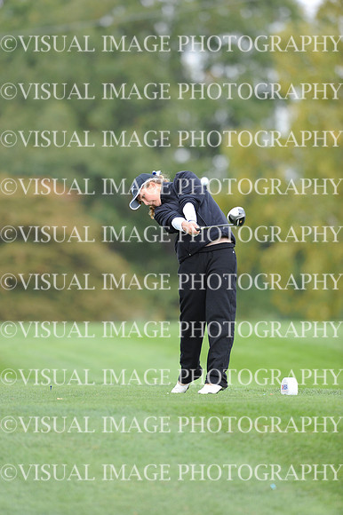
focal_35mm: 400
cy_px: 258
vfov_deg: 5.2
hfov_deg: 3.4
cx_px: 172
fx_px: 5723
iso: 800
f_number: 4
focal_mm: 400
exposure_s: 1/2000
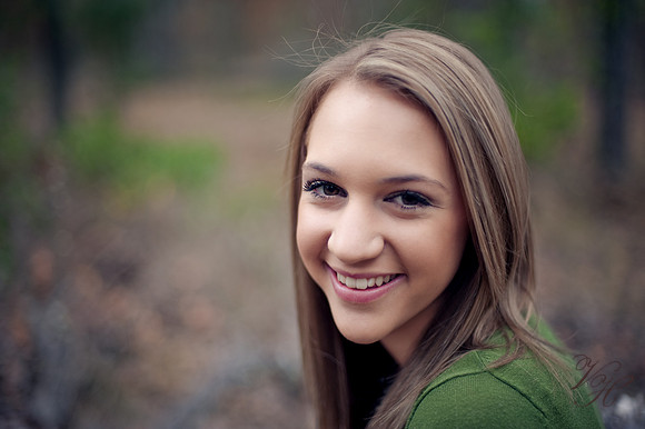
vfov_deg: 27.0
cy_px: 214
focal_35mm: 50
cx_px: 322
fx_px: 895
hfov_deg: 39.6
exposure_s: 1/400
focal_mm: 50
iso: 200
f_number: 1.4
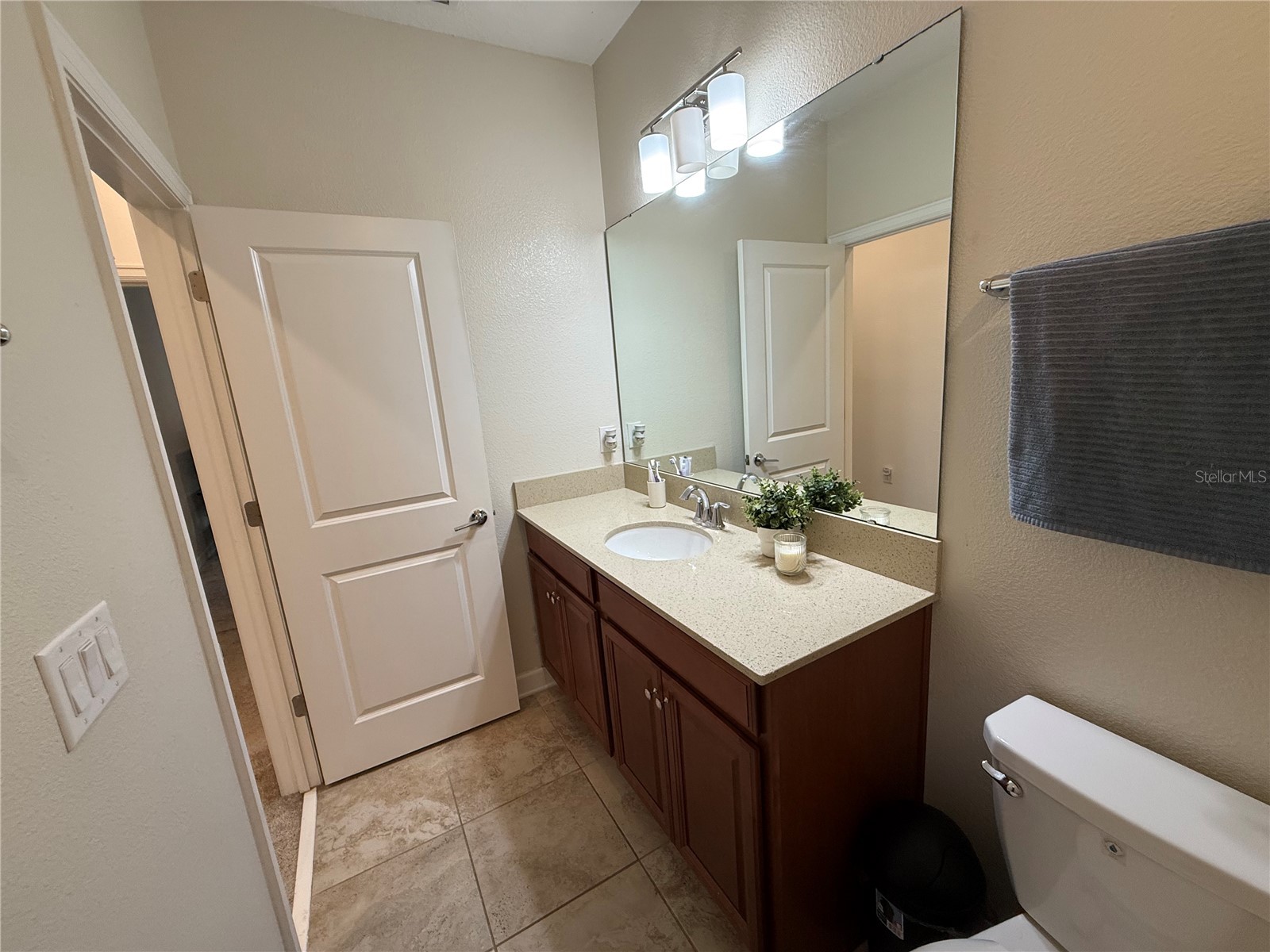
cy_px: 476
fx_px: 514
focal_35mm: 14
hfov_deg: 102.1
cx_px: 635
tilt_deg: -11.2
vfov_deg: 85.7
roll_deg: +4.1
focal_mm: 2.22
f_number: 2.2
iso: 125
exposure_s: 1/120
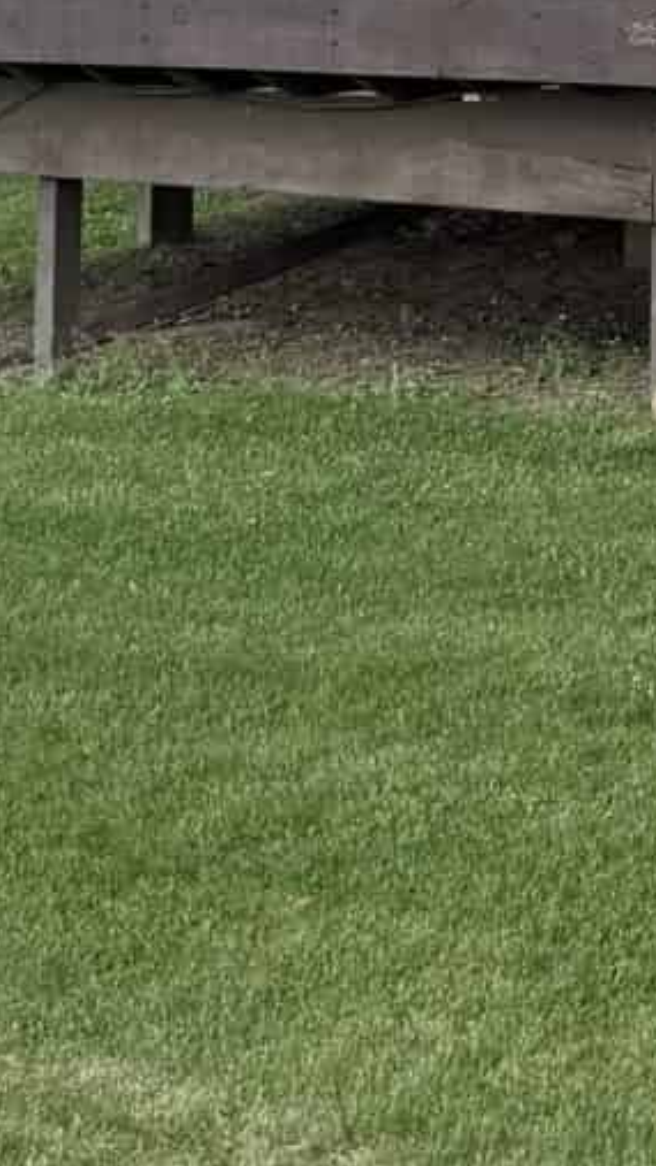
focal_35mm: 132
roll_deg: +0.0
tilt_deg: +2.6
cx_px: 1498
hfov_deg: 8.5
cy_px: -377
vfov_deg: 15.4
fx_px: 4084
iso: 80
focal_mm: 6.76
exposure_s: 1/1653
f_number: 1.78
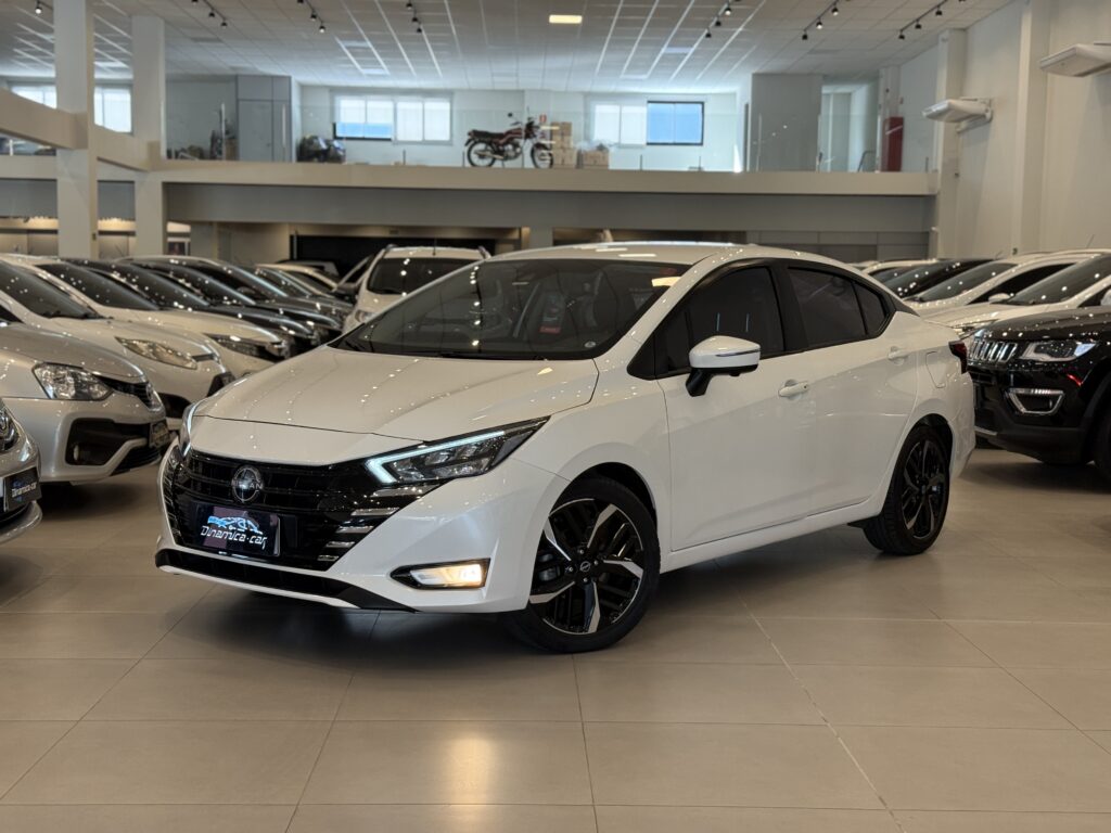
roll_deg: -0.6
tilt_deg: -4.3
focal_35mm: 48
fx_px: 1541
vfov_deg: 30.3
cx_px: 556
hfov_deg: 39.7
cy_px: 416
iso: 125
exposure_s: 1/120
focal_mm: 6.76
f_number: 1.78
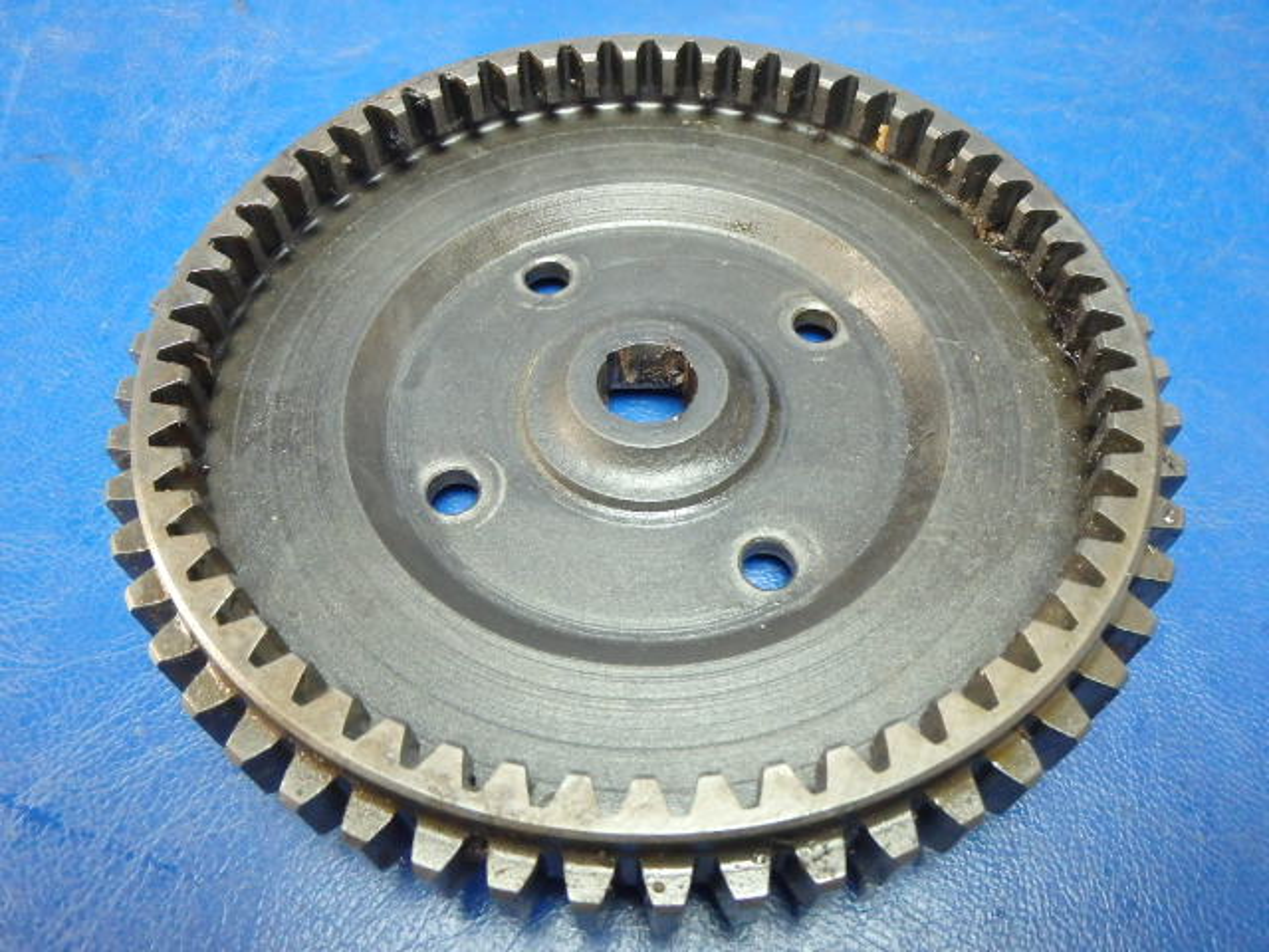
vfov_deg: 49.7
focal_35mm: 28
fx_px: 1026
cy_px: 476
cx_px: 634
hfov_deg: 63.4
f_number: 3.9
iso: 1250
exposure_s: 1/30
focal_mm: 5
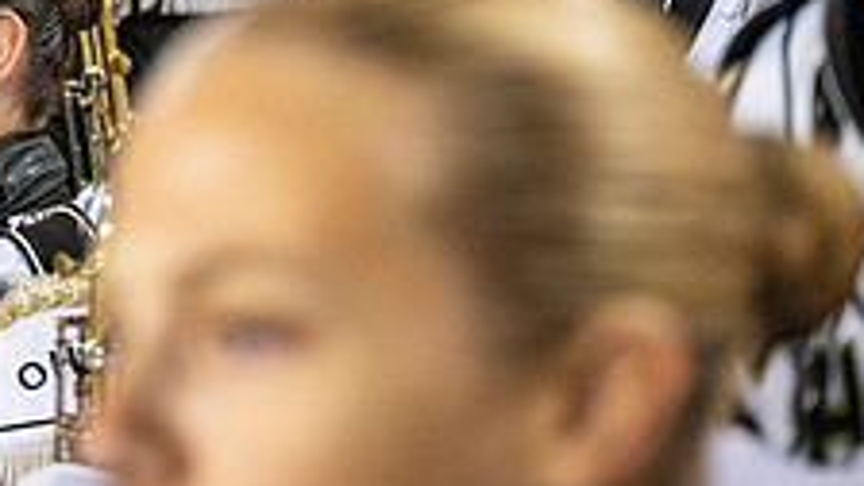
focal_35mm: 190
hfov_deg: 11.2
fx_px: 4353
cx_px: 19
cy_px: -206
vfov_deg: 6.3
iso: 2000
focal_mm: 70
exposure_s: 1/500
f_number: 3.2
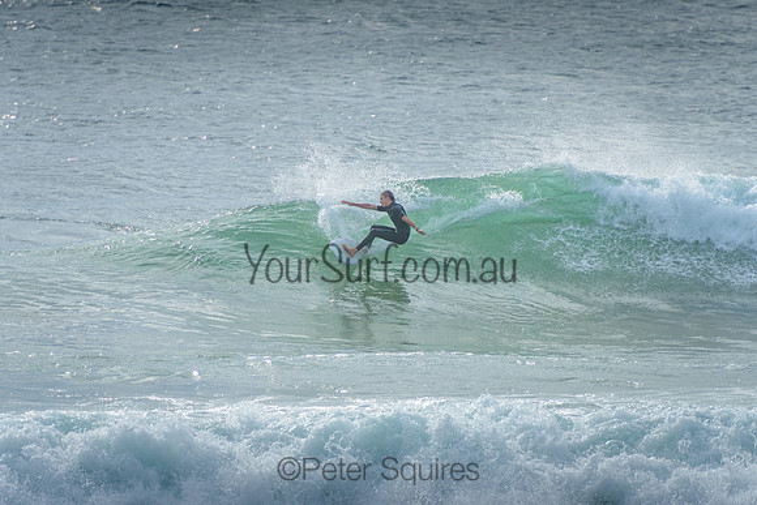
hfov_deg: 4.2
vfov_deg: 2.8
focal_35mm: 490
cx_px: 371
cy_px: 236
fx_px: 10315
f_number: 5.6
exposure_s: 1/2000
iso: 200
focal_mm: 400
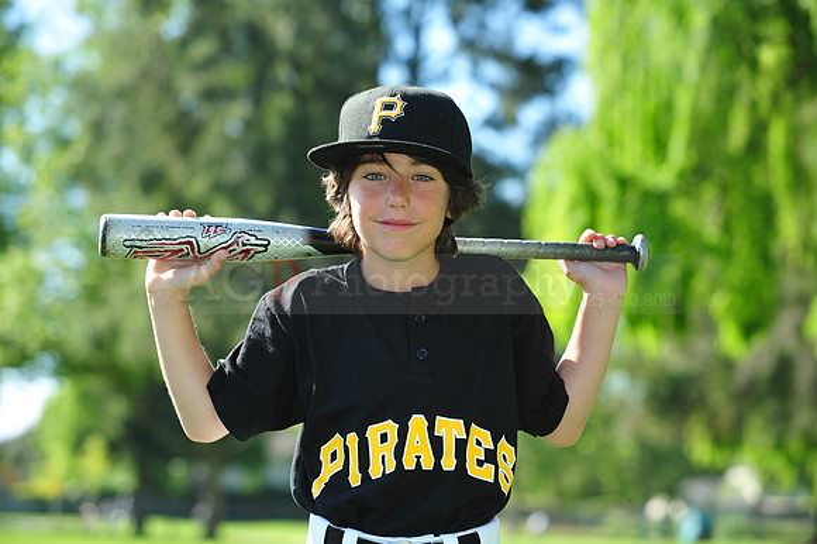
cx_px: 408
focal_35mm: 112
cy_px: 272
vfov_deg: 12.2
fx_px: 2540
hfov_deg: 18.3
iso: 200
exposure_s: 1/320
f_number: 5
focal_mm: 112
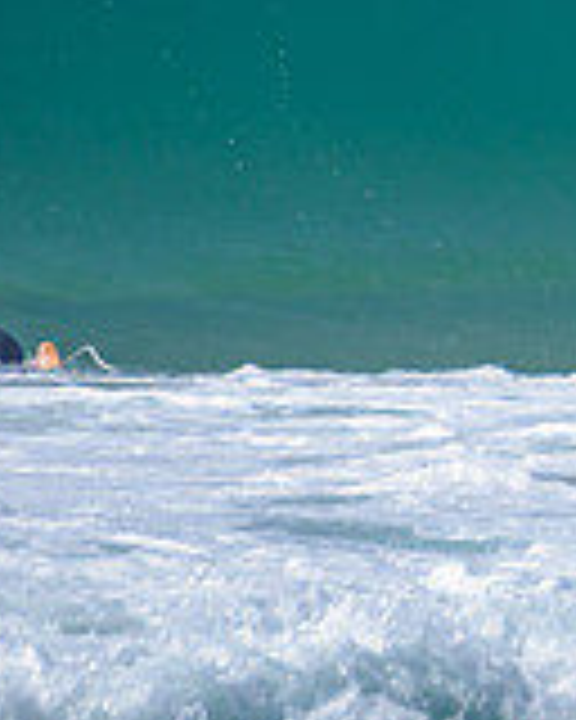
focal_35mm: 2086
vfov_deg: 0.9
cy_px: -86
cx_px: 1568
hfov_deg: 0.7
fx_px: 44451
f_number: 5.6
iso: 100
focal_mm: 500
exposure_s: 1/2000
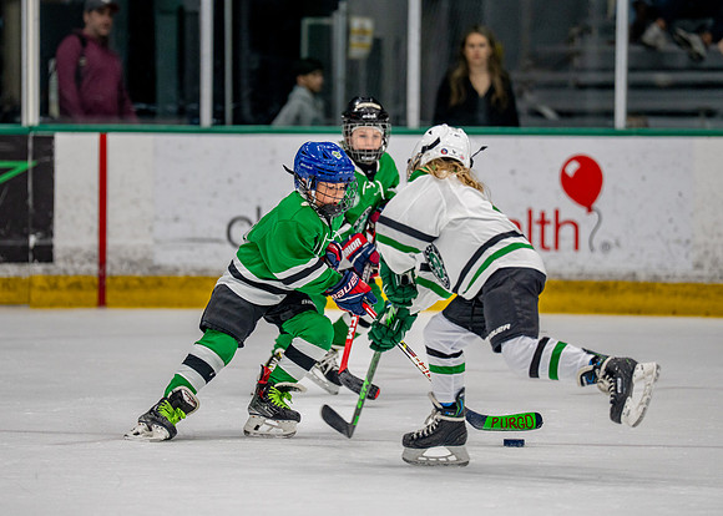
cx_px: 337
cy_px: 228
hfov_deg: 7.7
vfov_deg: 5.5
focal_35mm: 262
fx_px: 5389
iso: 1000
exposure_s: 1/1250
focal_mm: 200
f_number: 2.8
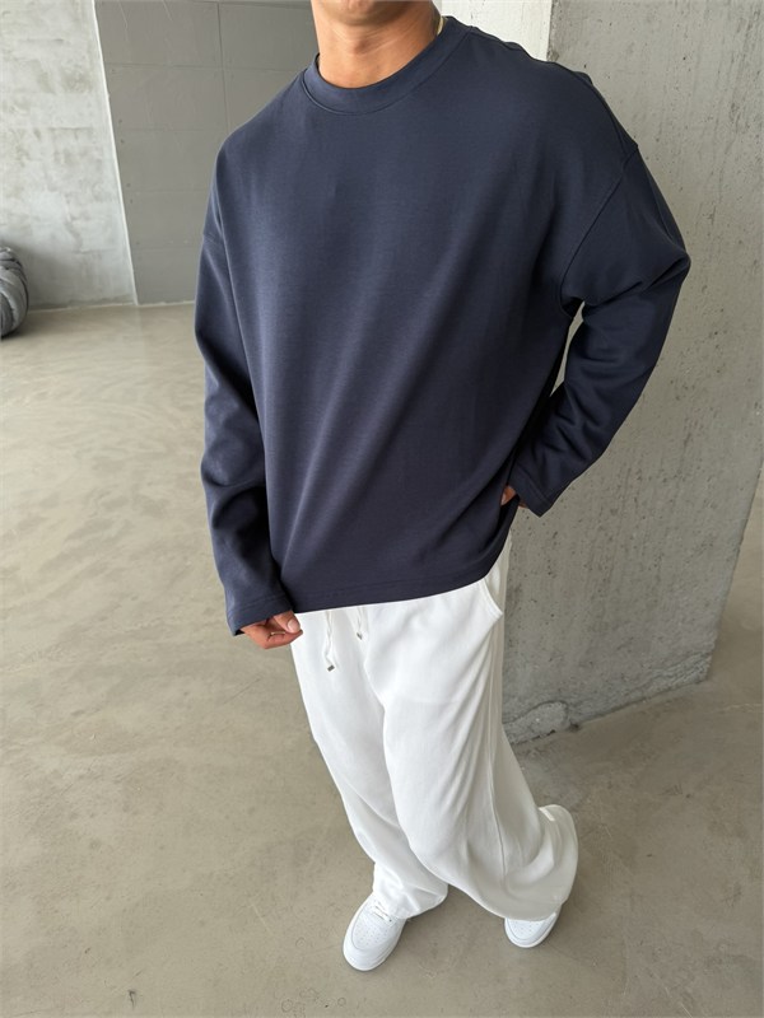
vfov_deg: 71.6
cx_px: 382
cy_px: 509
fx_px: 706
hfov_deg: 56.8
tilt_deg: -28.0
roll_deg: +0.5
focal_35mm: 24
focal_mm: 6.76
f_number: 1.78
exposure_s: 1/175
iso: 80
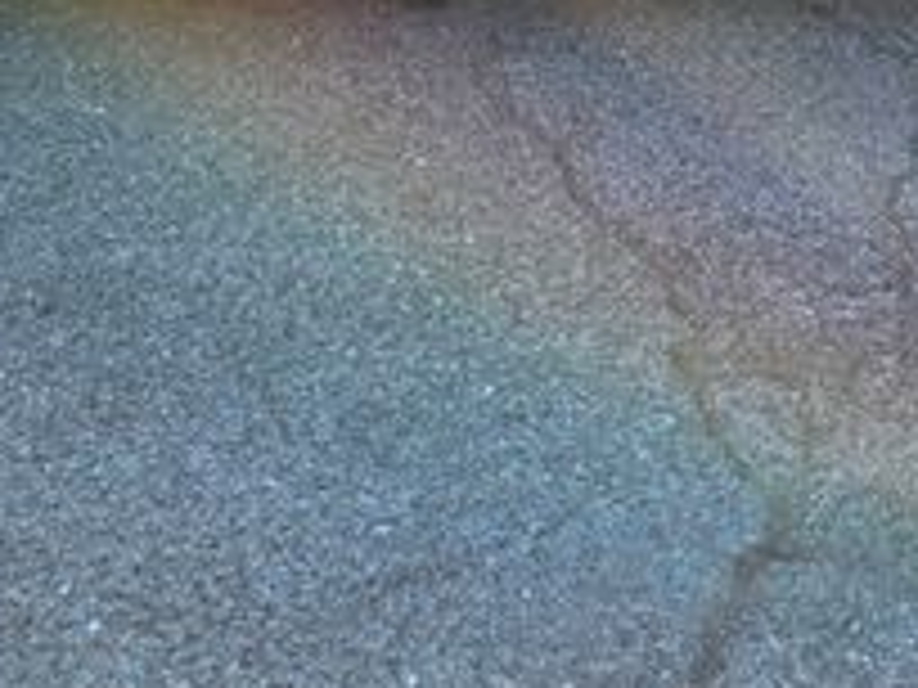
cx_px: 648
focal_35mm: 72
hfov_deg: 26.8
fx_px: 1909
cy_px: -297
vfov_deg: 18.5
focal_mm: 6.3
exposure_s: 1/180
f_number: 1.7
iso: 20
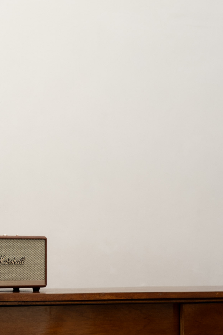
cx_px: -156
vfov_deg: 18.5
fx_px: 1023
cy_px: 234
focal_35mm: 110
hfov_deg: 11.7
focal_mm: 31.9
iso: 160
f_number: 5
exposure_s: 1/160
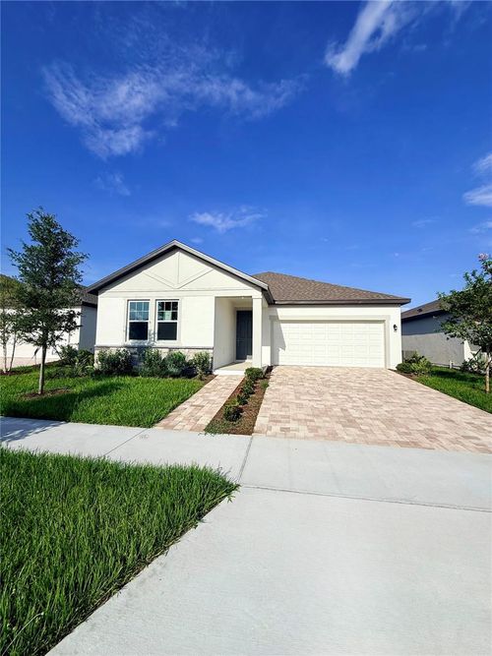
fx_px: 265
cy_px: 328
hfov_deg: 85.7
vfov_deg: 102.1
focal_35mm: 14
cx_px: 246
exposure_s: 1/6173
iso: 50
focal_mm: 2.22
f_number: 2.2
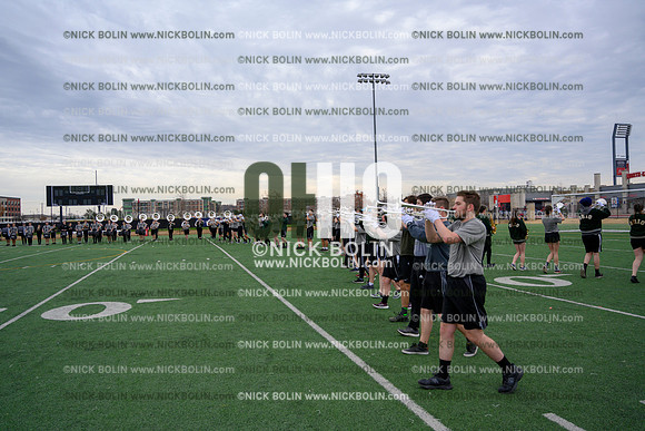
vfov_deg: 44.3
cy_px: 216
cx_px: 322
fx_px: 529
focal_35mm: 30
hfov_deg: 62.8
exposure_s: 1/2000
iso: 800
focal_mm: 29.5
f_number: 4
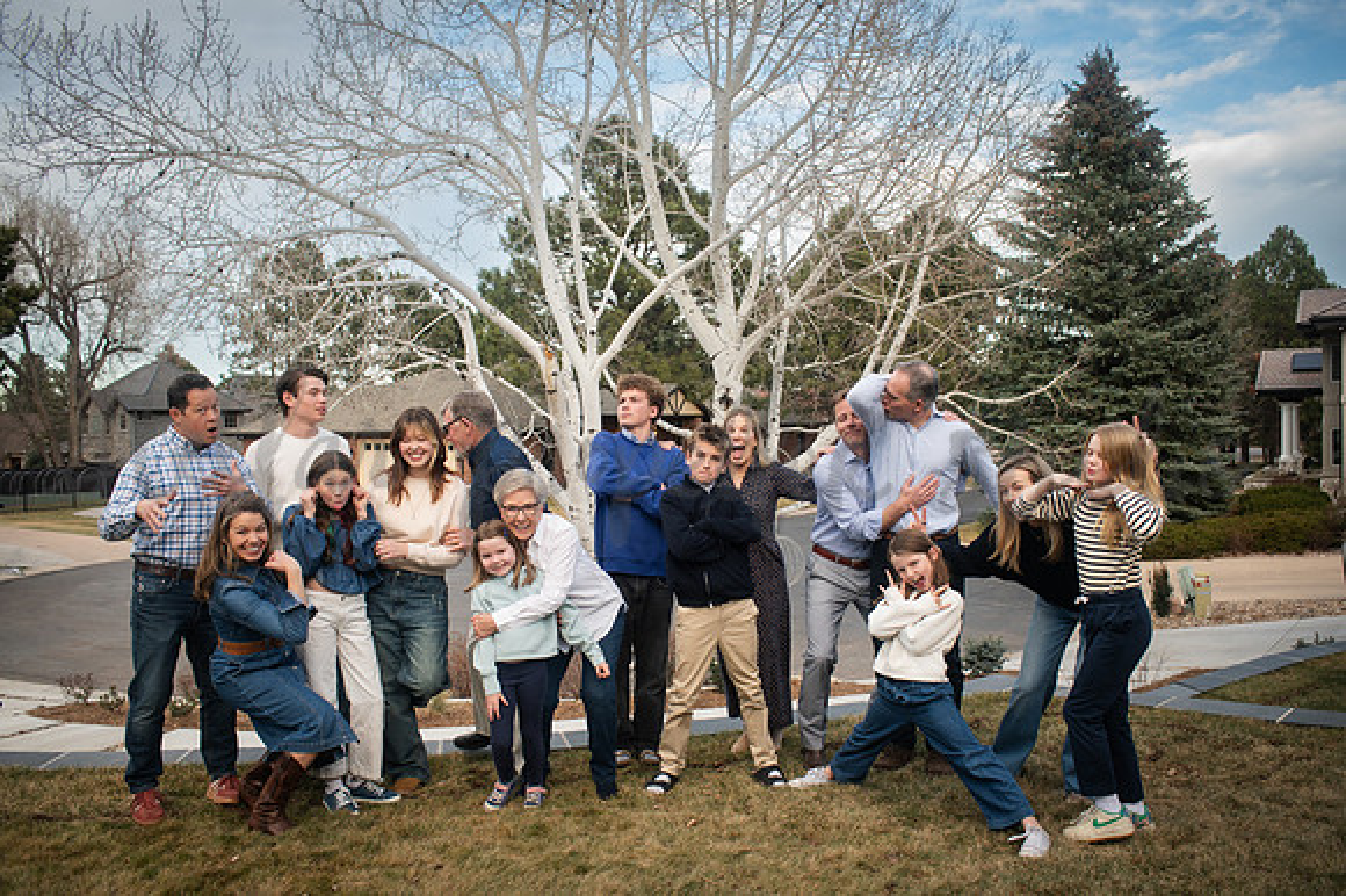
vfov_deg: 45.0
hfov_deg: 63.8
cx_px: 690
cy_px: 439
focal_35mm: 29
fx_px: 1082
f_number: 6.3
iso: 640
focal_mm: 28
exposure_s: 1/250
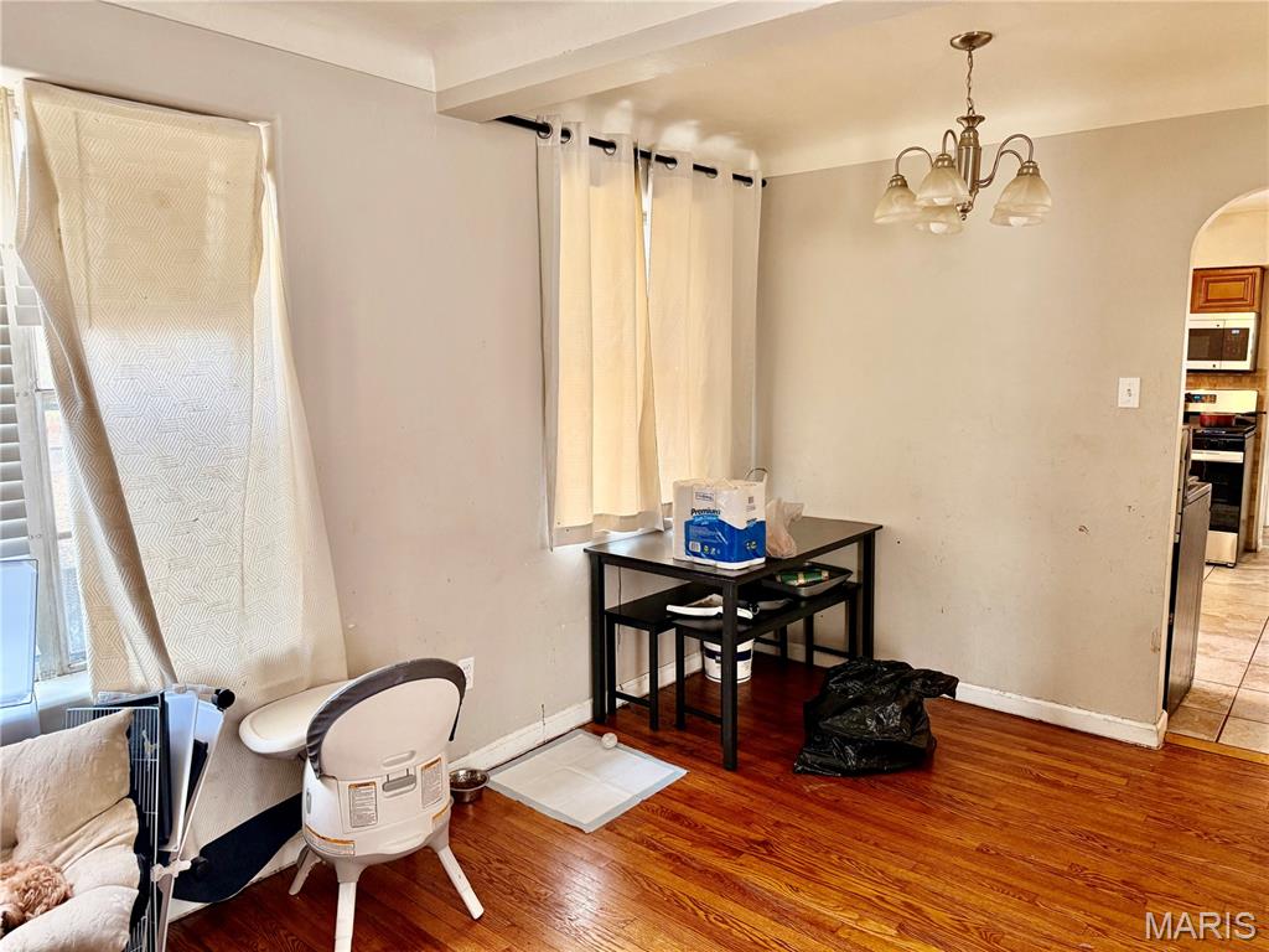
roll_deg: +0.2
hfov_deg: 71.6
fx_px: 880
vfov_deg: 56.8
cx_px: 634
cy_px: 476
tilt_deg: -6.8
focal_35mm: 24
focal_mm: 6.76
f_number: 1.78
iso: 200
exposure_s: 1/68
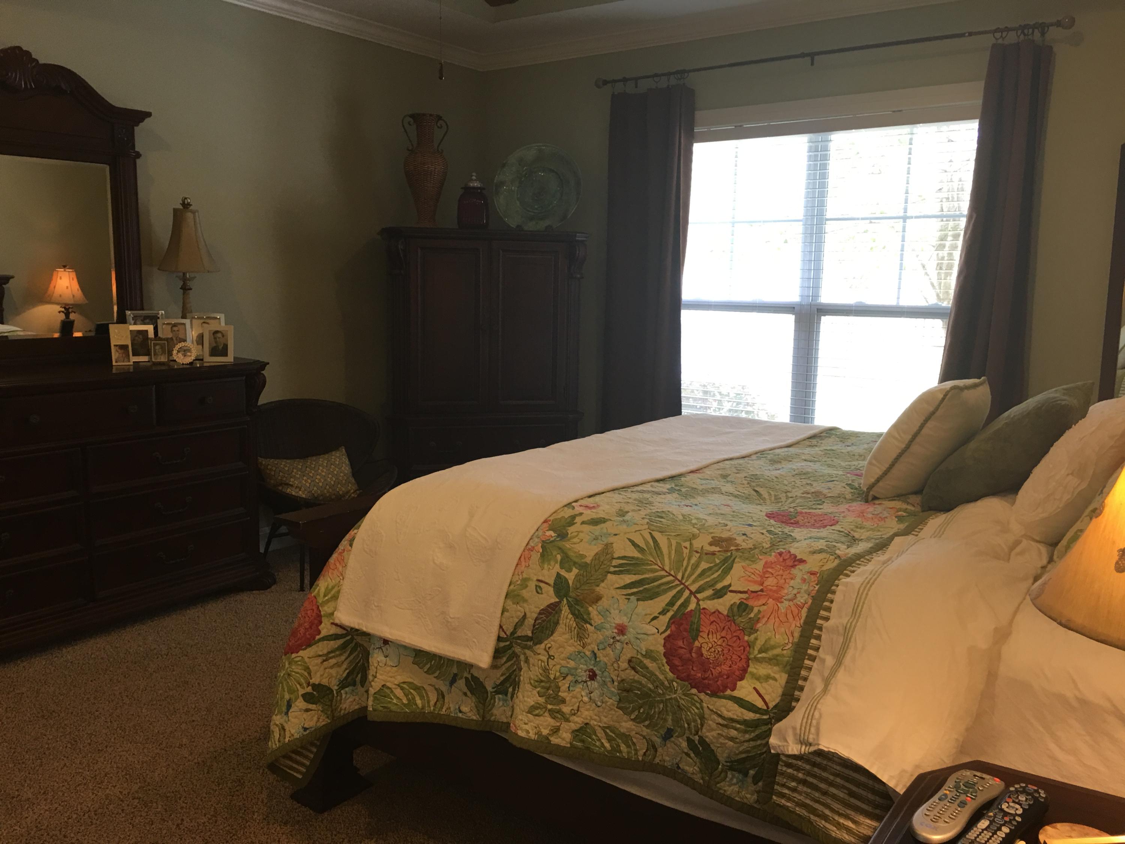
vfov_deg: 48.2
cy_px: 422
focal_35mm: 29
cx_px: 562
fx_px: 942
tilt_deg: -7.8
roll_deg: -1.4
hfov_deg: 61.7
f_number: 2.2
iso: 32
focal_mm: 4.15
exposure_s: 1/15
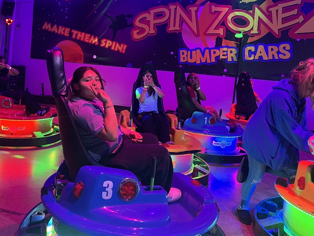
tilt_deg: -5.2
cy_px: 88
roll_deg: -5.6
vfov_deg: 41.5
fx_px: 308
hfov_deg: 53.5
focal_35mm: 34
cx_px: 122
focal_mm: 5.7
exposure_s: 1/33
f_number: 1.5
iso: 640
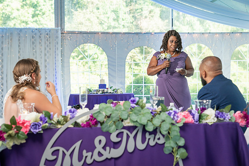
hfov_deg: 29.9
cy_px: 84
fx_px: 466
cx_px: 123
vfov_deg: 20.2
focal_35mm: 67
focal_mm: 66
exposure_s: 1/200
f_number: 4
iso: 640
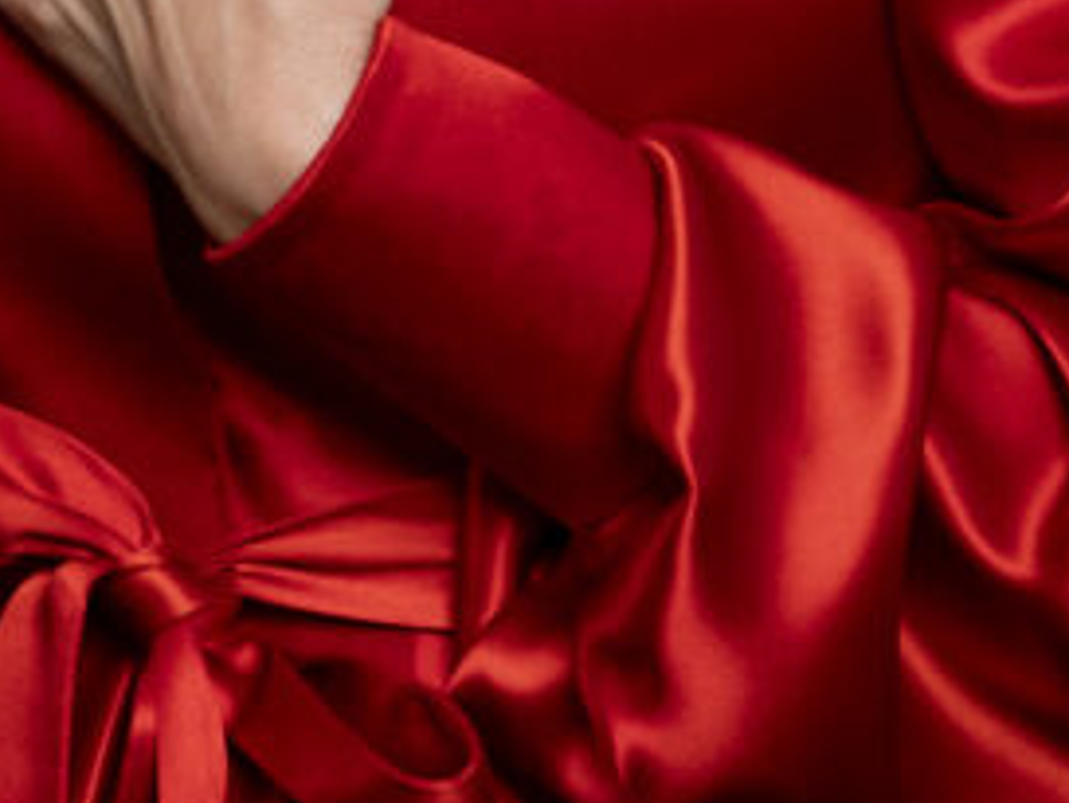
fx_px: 11122
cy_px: -548
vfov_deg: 4.1
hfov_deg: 5.5
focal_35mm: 360
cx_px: -534
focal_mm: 50
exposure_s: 1/160
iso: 160
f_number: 5.6
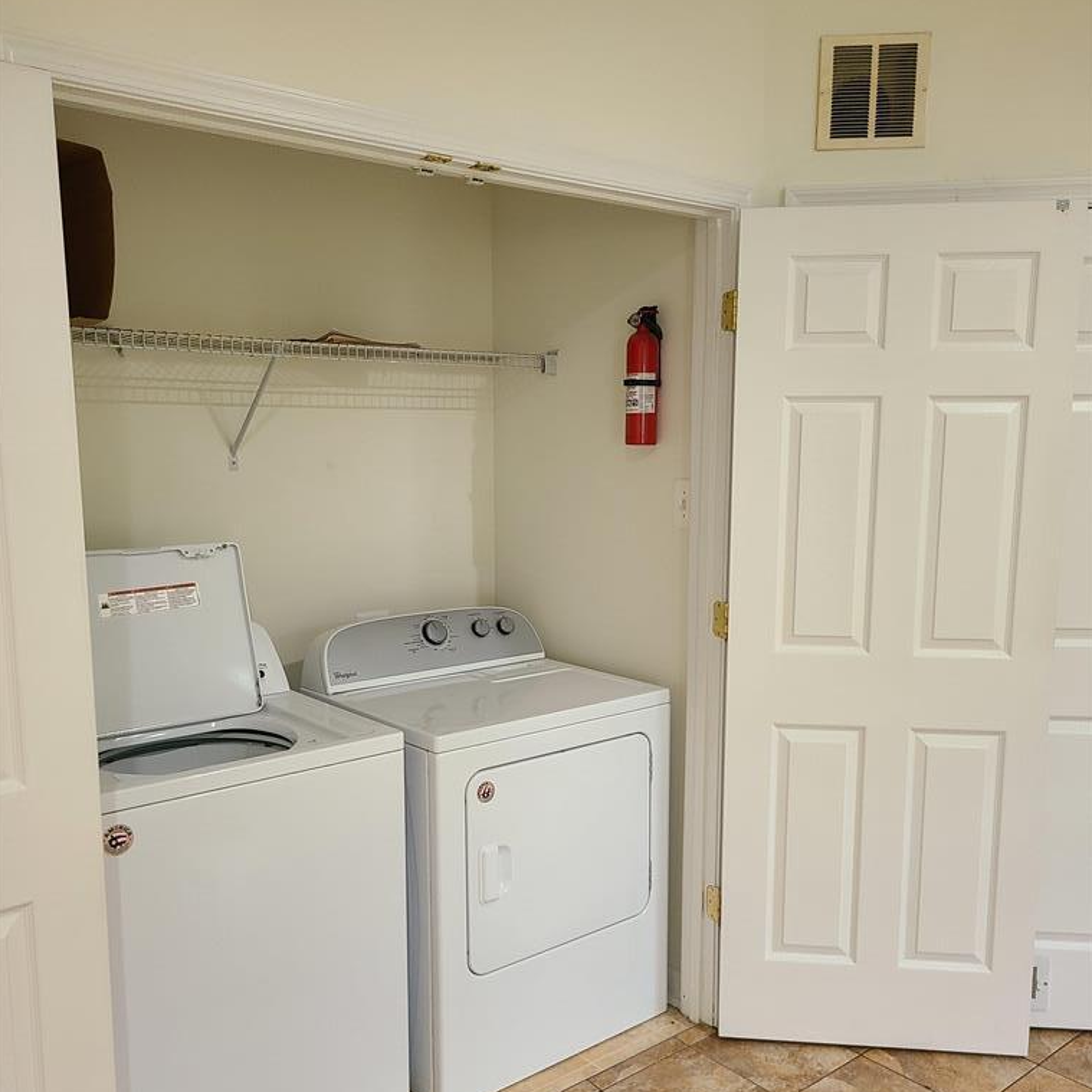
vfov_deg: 52.4
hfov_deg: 52.5
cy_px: 604
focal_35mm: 31
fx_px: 1106
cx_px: 545
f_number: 1.8
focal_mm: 5.4
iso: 200
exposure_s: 1/39
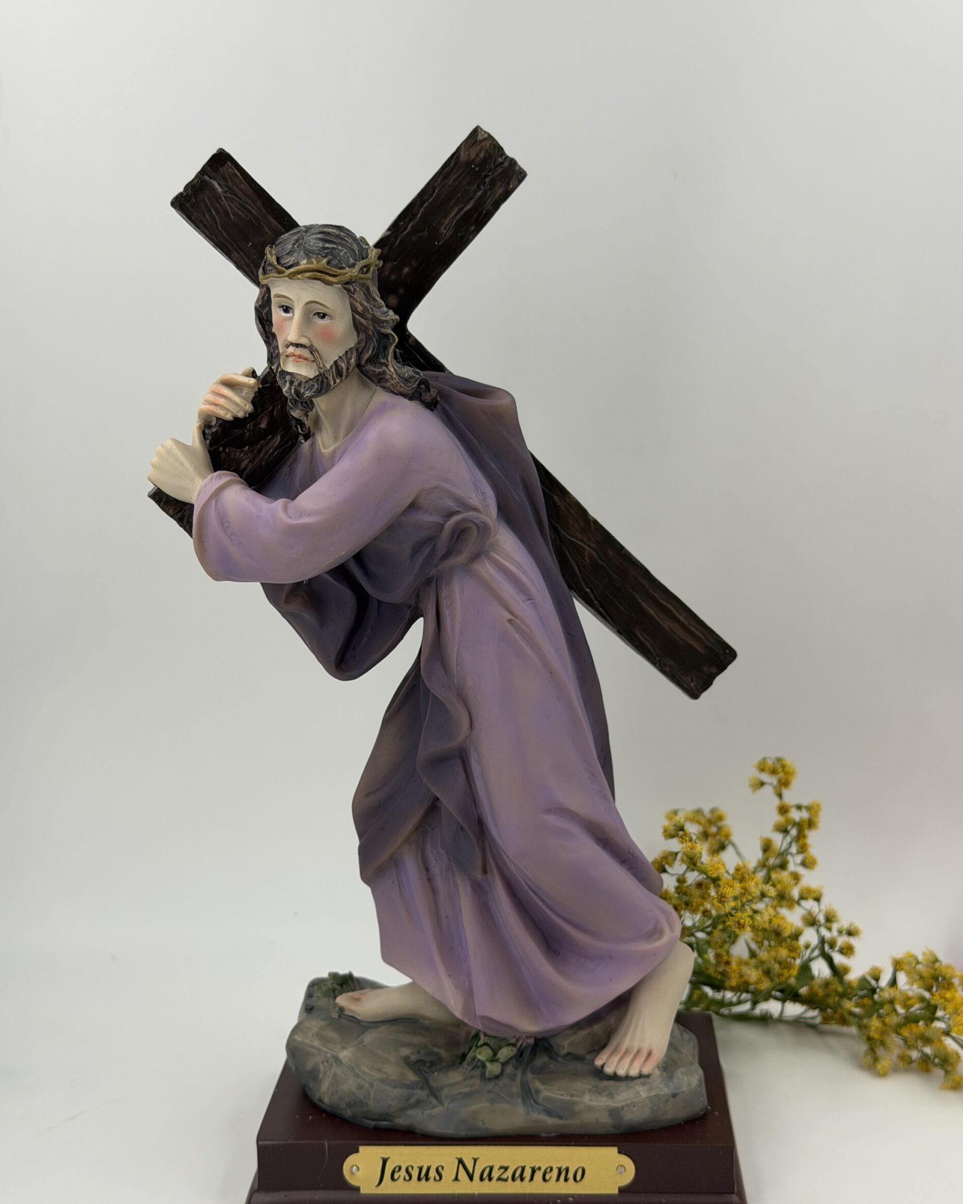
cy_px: 631
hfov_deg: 29.7
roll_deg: -0.9
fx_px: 1817
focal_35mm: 51
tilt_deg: -9.5
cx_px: 489
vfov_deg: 36.7
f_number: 1.78
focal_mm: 6.76
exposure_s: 1/1795
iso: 64
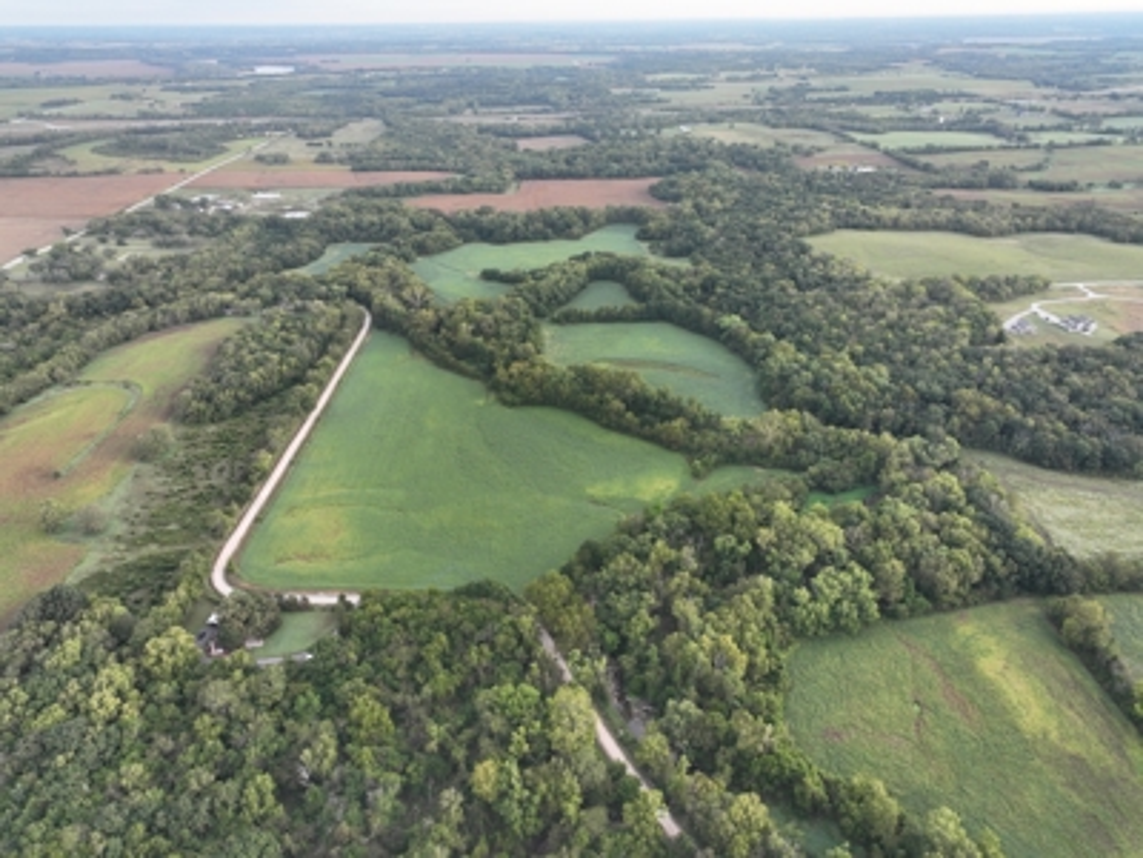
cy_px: 429
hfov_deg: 71.6
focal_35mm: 24
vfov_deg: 56.8
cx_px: 572
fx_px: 792
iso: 320
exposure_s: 1/200
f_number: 2.8
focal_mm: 12.29
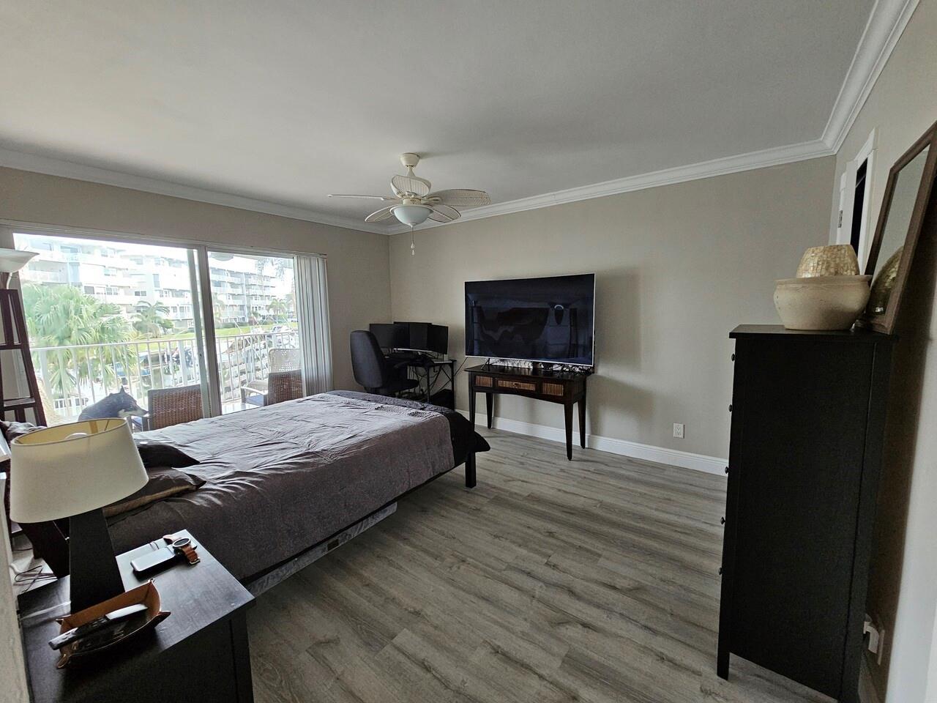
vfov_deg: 89.9
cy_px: 352
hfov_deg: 106.2
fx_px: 352
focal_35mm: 13
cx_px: 468
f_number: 2.2
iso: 320
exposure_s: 1/60
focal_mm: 2.2
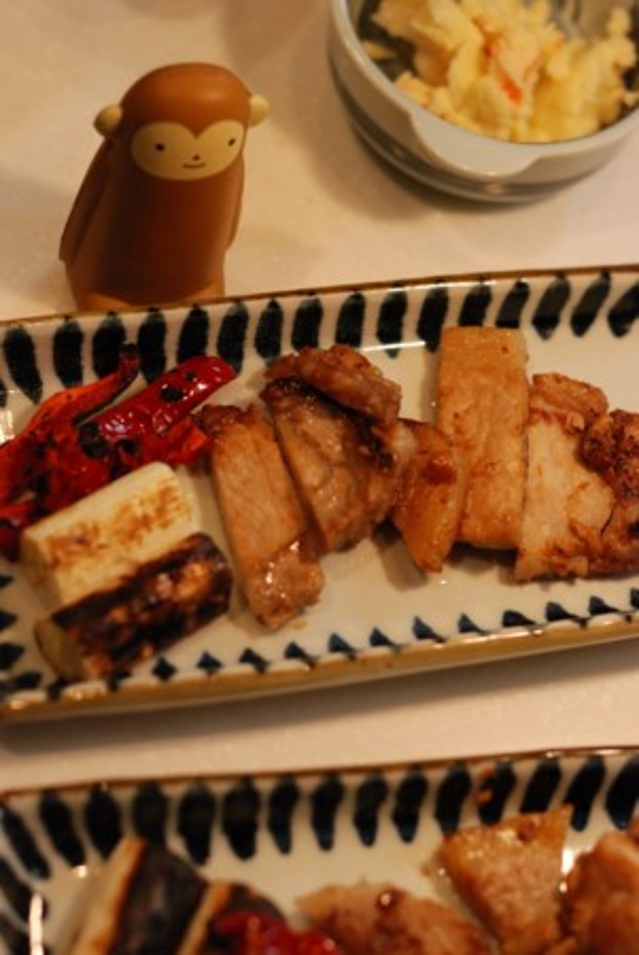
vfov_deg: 27.0
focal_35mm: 75
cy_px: 478
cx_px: 320
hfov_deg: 18.2
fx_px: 1992
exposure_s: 1/200
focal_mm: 50
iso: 800
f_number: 2.8
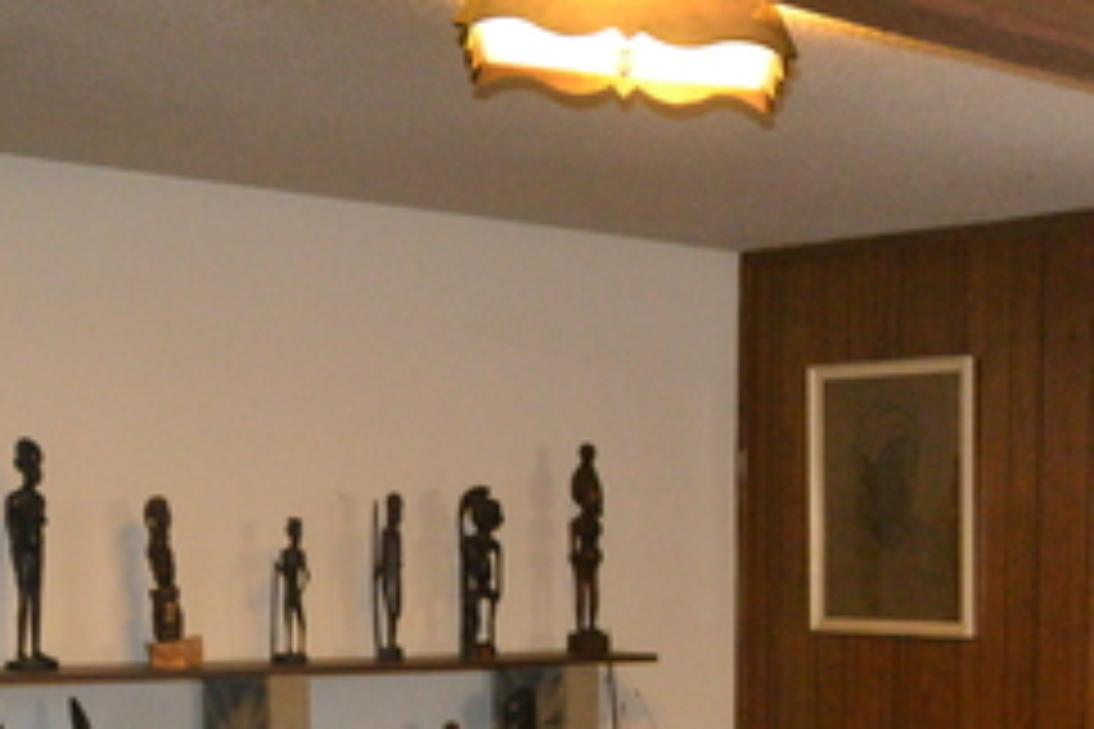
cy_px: 898
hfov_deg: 26.7
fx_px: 2157
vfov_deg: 18.1
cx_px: 1130
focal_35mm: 71
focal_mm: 18
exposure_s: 1/60
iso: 3200
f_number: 3.5
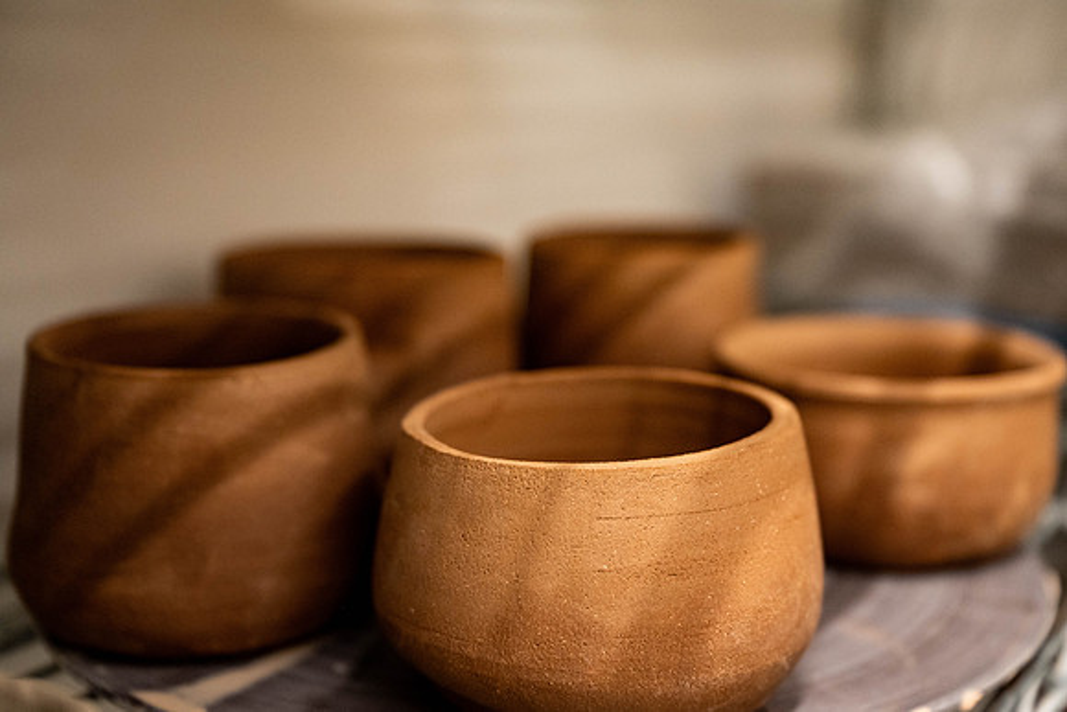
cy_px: 375
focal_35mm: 49
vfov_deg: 27.5
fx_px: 1454
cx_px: 569
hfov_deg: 40.3
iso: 1600
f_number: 3.2
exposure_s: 1/320
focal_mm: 46
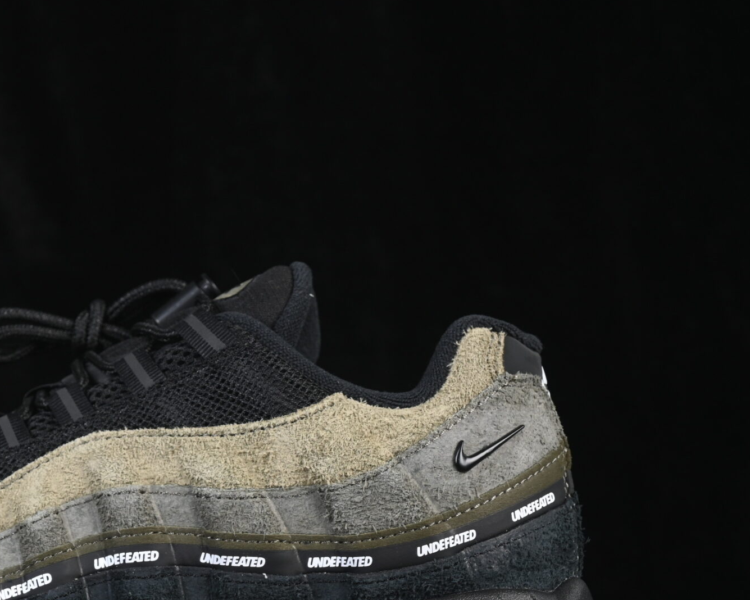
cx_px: 120
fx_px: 2997
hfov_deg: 14.2
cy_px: 472
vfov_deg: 11.4
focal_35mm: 135
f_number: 6.3
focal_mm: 50
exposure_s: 1/60
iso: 160
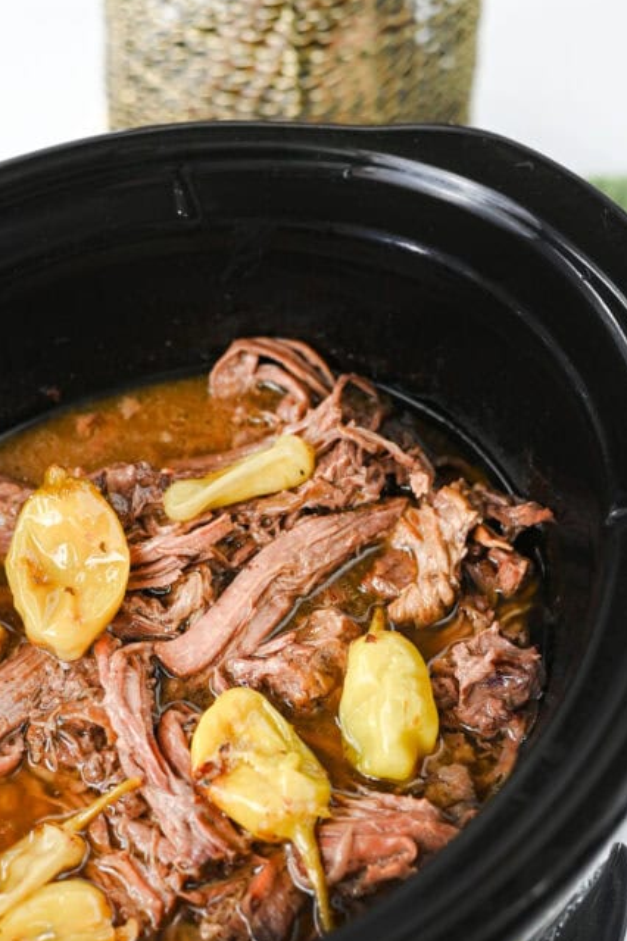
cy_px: 560
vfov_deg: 25.3
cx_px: 195
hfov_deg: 17.0
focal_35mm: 80
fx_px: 2092
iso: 800
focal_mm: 50
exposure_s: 1/125
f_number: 4
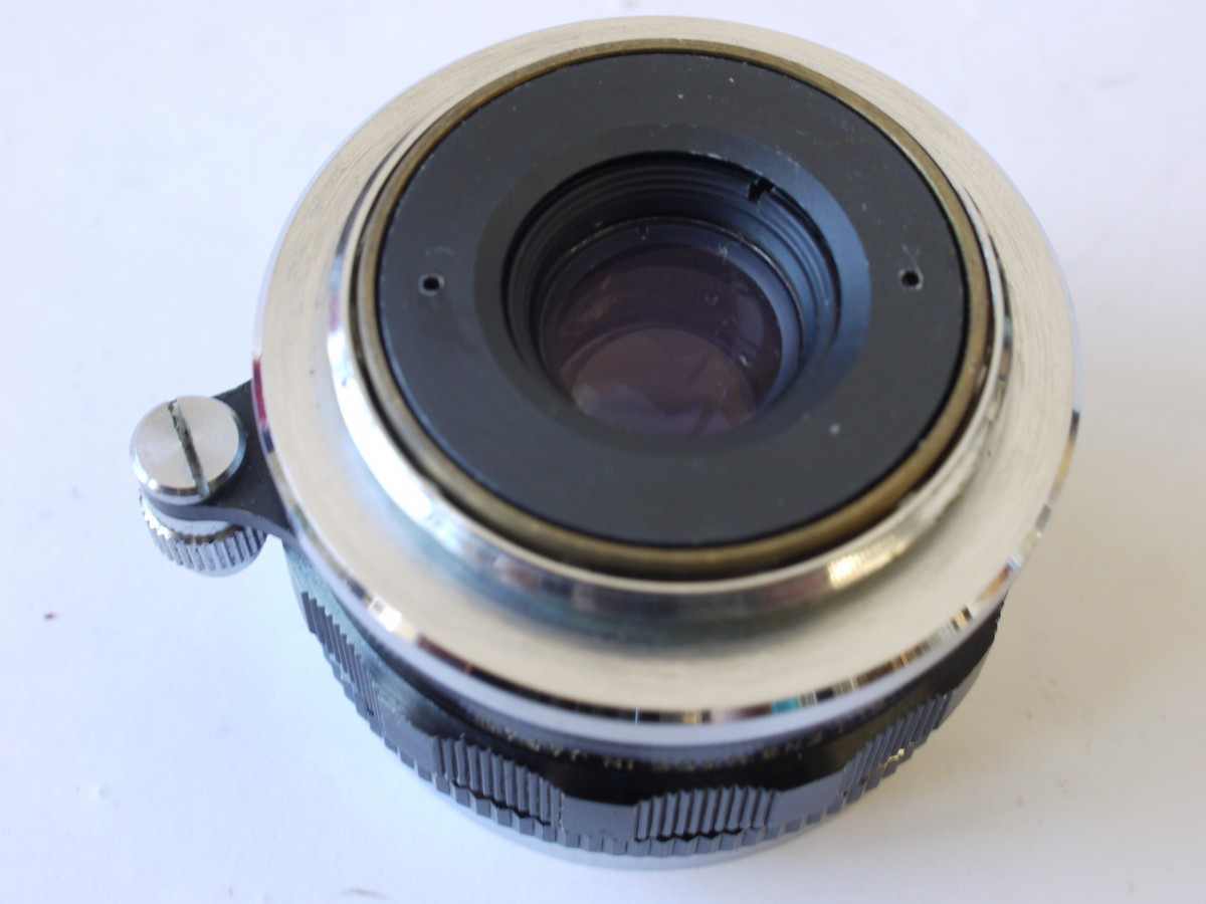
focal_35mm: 60
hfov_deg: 32.2
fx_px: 2090
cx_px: 603
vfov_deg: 24.4
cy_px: 452
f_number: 8
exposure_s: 1/13
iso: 400
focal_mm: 30
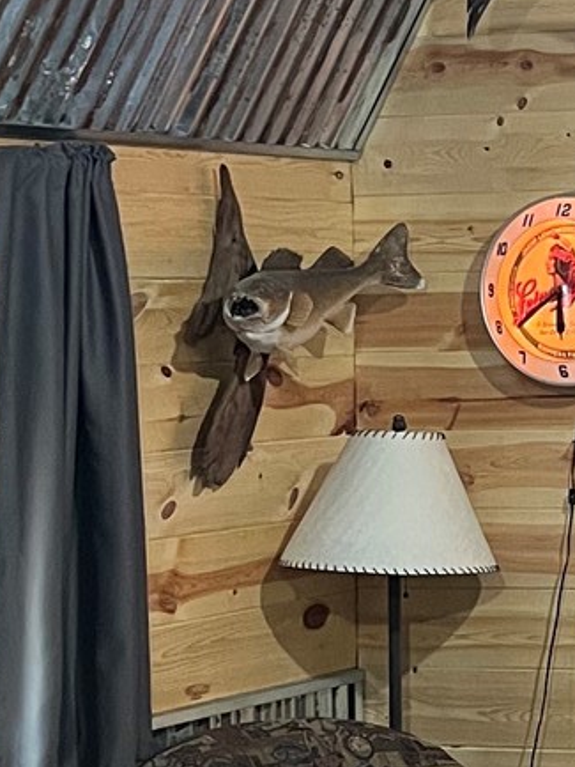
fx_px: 2723
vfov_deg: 16.0
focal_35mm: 123
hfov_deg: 10.9
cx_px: 1196
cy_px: 239
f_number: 1.6
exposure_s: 1/40
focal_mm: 5.1
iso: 400
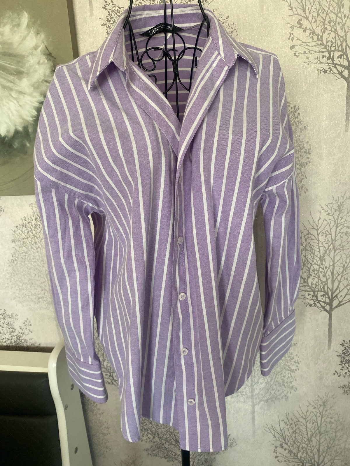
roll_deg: +3.5
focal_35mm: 26
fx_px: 351
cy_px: 233
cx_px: 175
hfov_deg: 53.1
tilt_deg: -16.9
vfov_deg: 67.3
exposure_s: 1/121
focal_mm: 4.25
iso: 125
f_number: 1.8
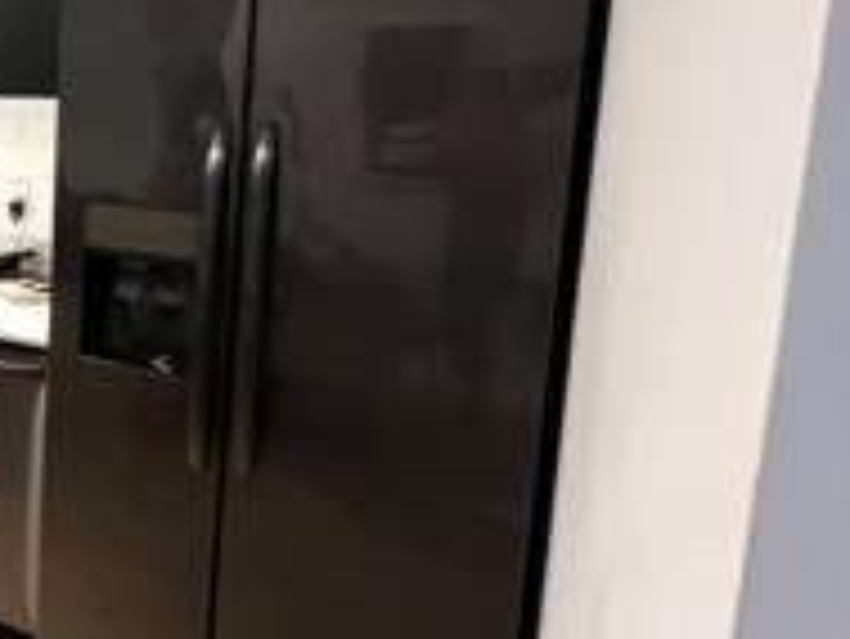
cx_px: -211
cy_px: 194
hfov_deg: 38.0
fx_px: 811
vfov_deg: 42.2
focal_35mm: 33
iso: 640
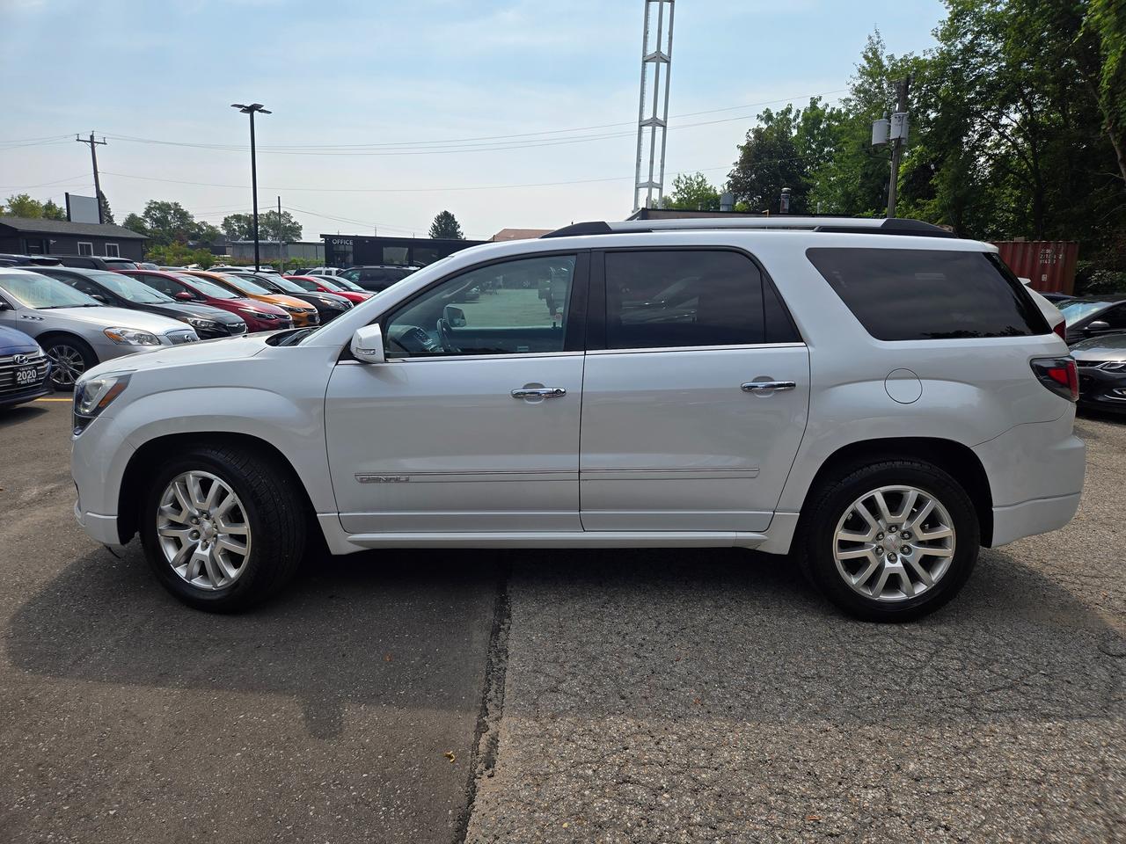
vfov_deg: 58.9
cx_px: 563
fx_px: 748
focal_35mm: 23
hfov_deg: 73.9
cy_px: 422
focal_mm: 5.4
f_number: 1.8
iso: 25
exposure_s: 1/2204
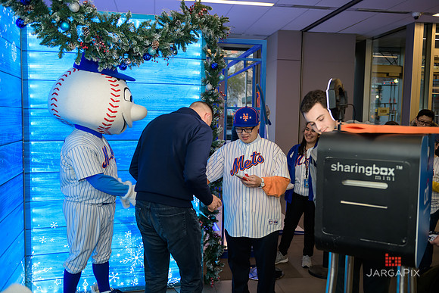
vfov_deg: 38.9
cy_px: 146
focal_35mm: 34
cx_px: 220
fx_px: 415
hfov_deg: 55.8
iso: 400
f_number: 3.2
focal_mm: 34
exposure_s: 1/125
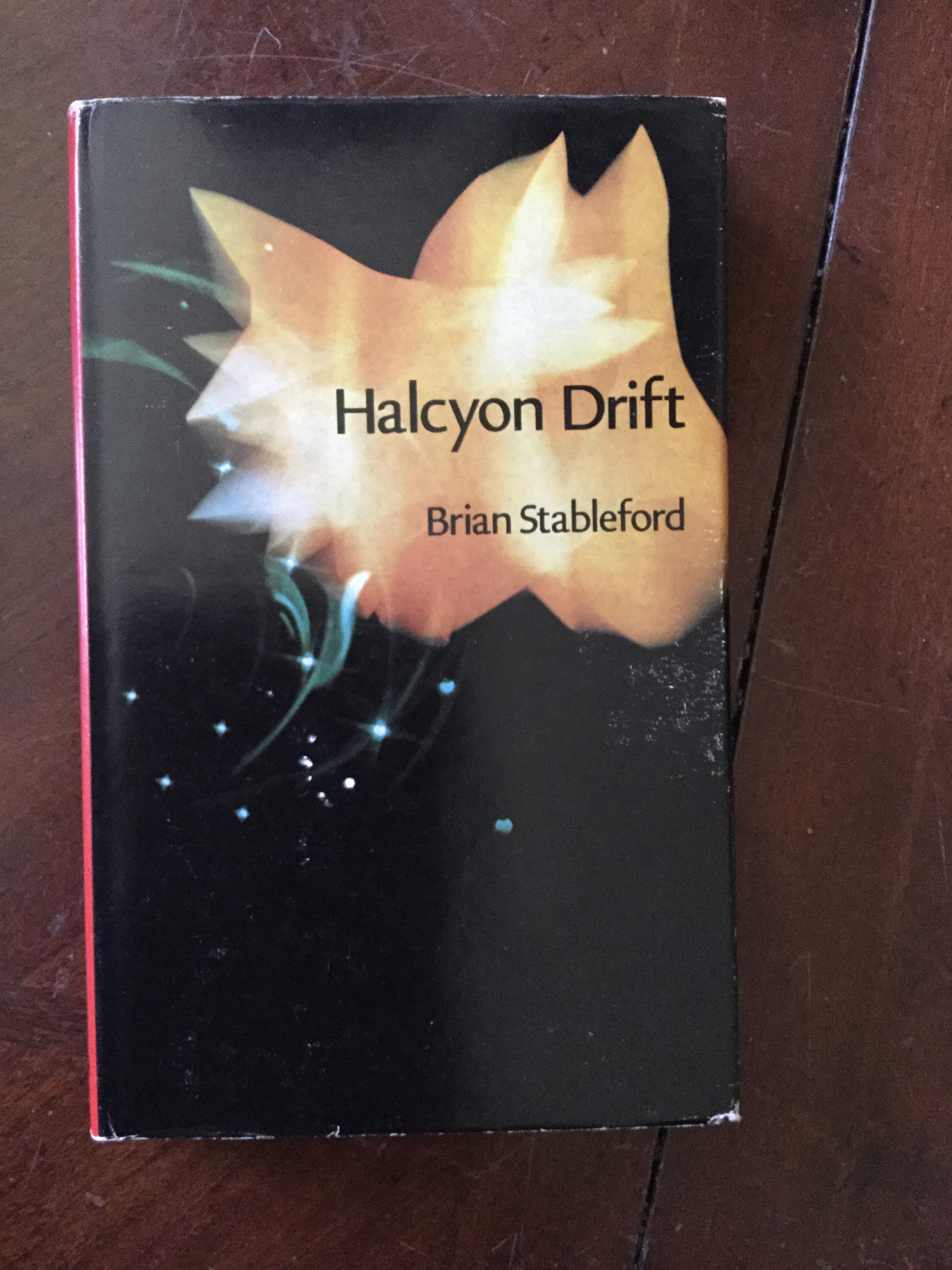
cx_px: 476
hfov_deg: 45.4
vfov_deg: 58.4
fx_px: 1137
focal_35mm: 31
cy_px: 635
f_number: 2.4
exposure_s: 1/15
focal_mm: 3.3
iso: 250
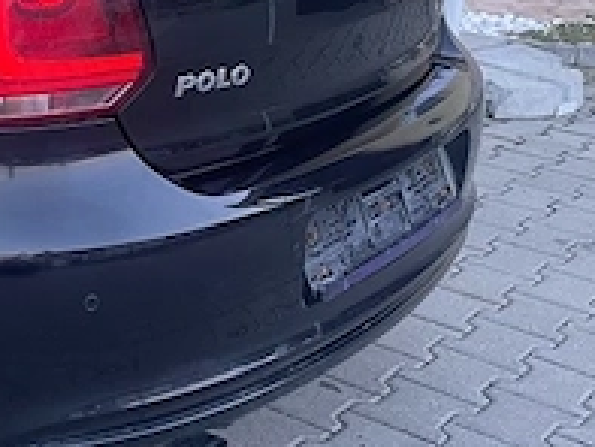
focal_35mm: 79
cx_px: -224
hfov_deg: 21.7
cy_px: 42
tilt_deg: -15.7
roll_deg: -0.4
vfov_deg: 18.4
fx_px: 1359
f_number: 1.6
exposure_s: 1/51
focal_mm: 4.2
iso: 100
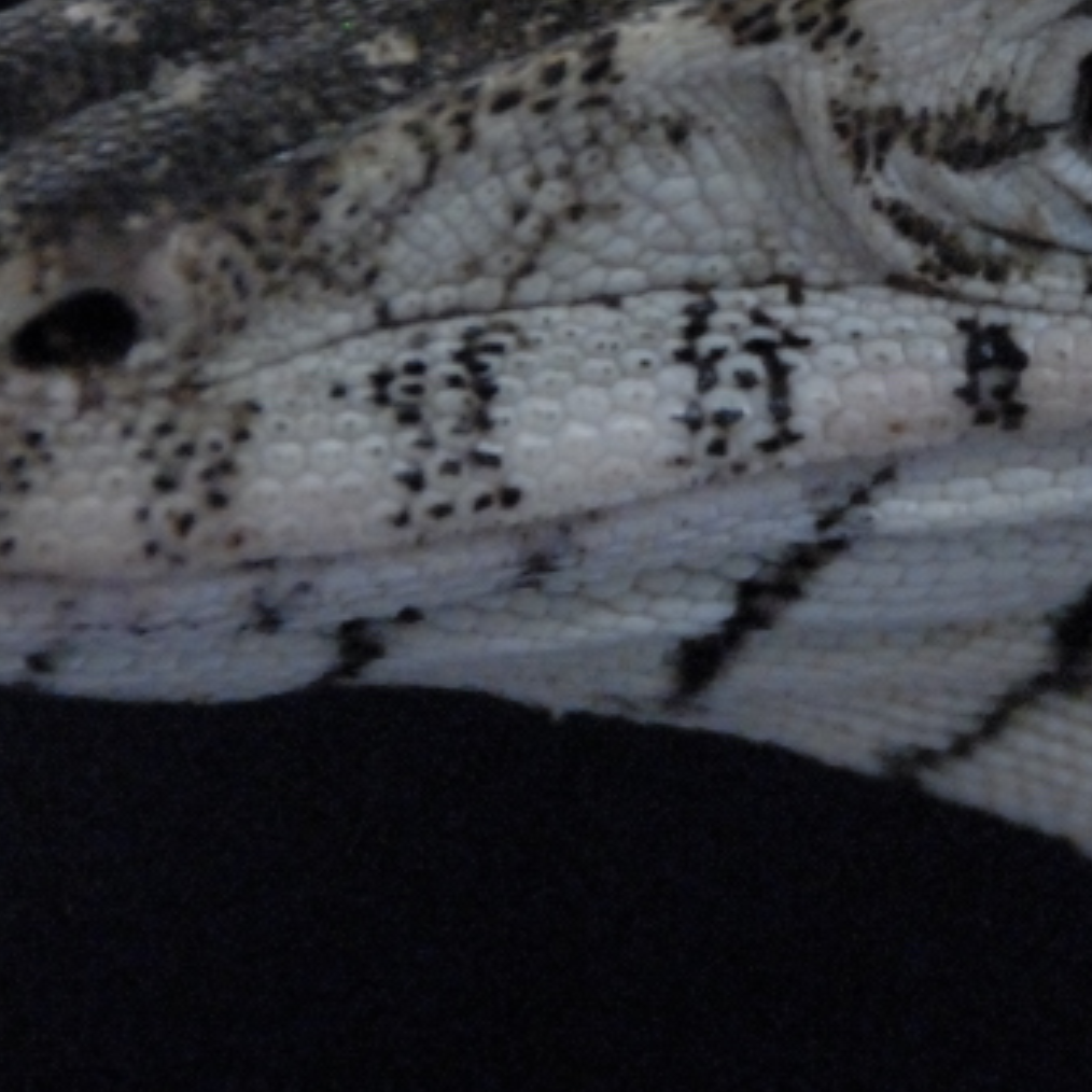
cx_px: 1050
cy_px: 208
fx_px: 34762
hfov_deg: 1.8
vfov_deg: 1.8
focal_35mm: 974
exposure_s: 1/90
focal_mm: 200
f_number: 5.6
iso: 1600
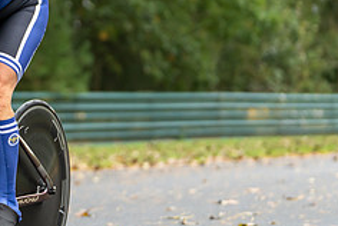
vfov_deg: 5.4
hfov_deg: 8.1
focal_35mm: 253
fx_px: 2378
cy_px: 78
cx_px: -32
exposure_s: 1/1250
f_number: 2.8
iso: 1250
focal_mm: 103
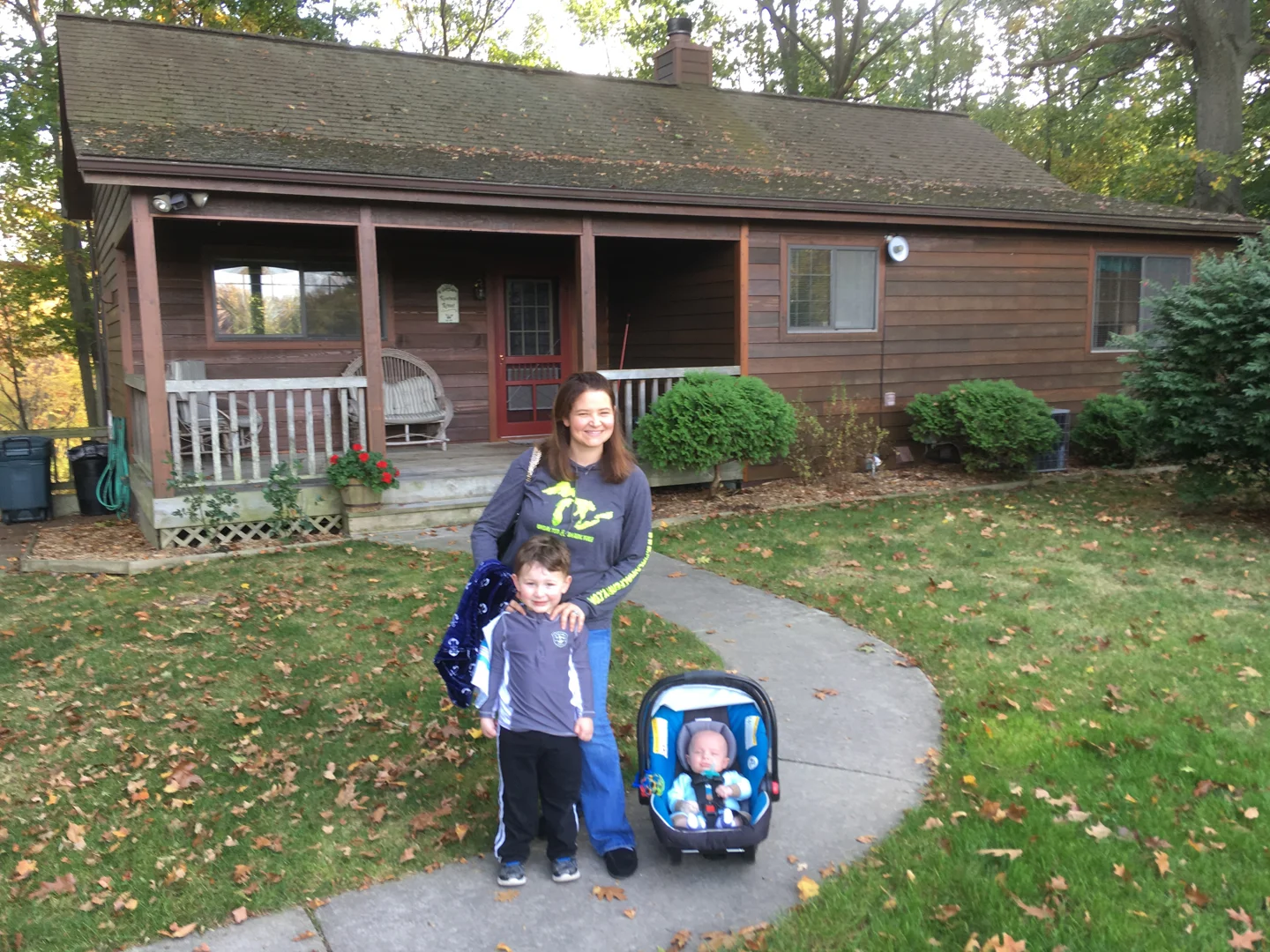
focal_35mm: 29
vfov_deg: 48.2
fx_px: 1064
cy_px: 476
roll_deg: +1.1
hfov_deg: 61.7
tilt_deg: -7.6
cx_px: 635
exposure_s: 1/40
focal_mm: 4.15
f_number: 2.2
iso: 25
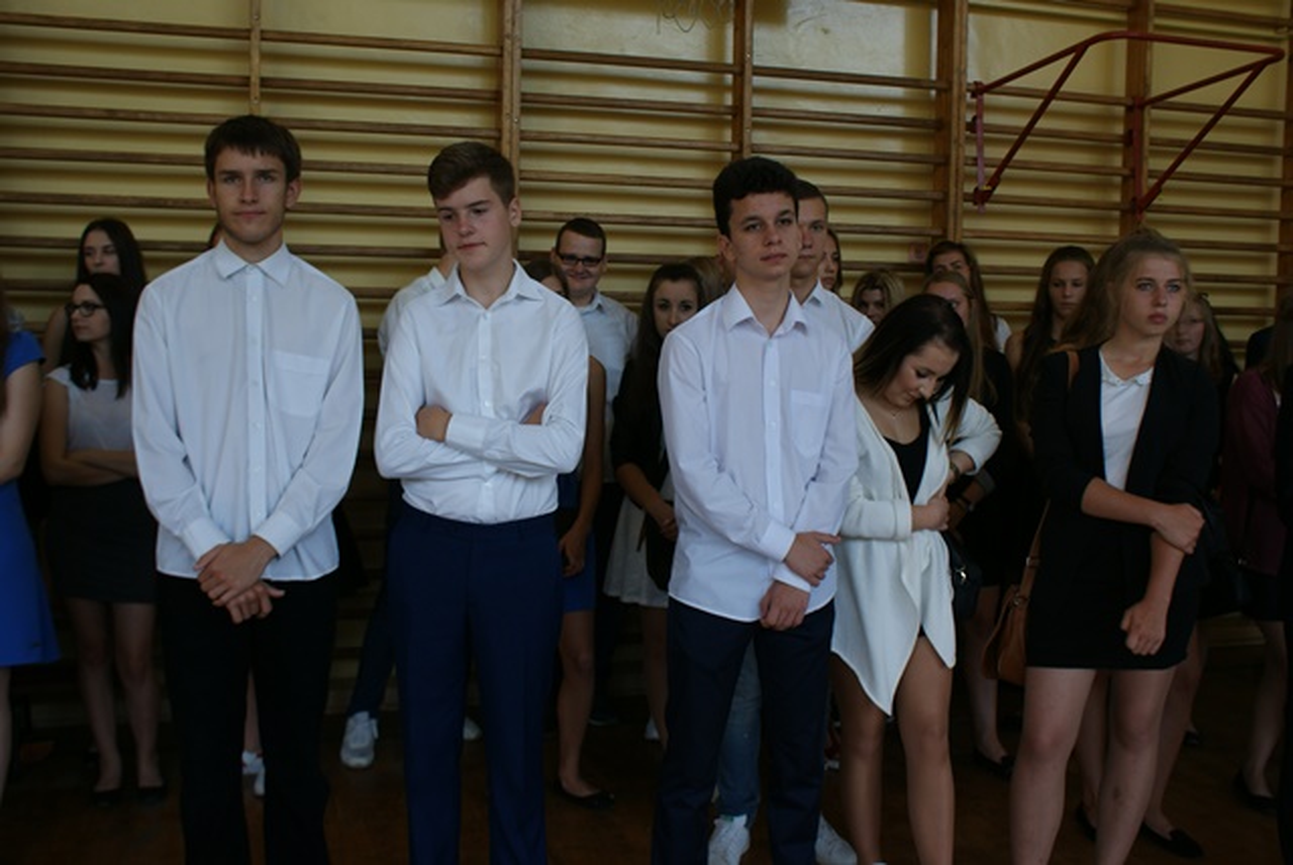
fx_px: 1186
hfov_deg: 57.2
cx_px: 646
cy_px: 432
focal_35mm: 33
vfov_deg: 40.0
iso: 125
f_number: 4
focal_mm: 22
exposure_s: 1/40
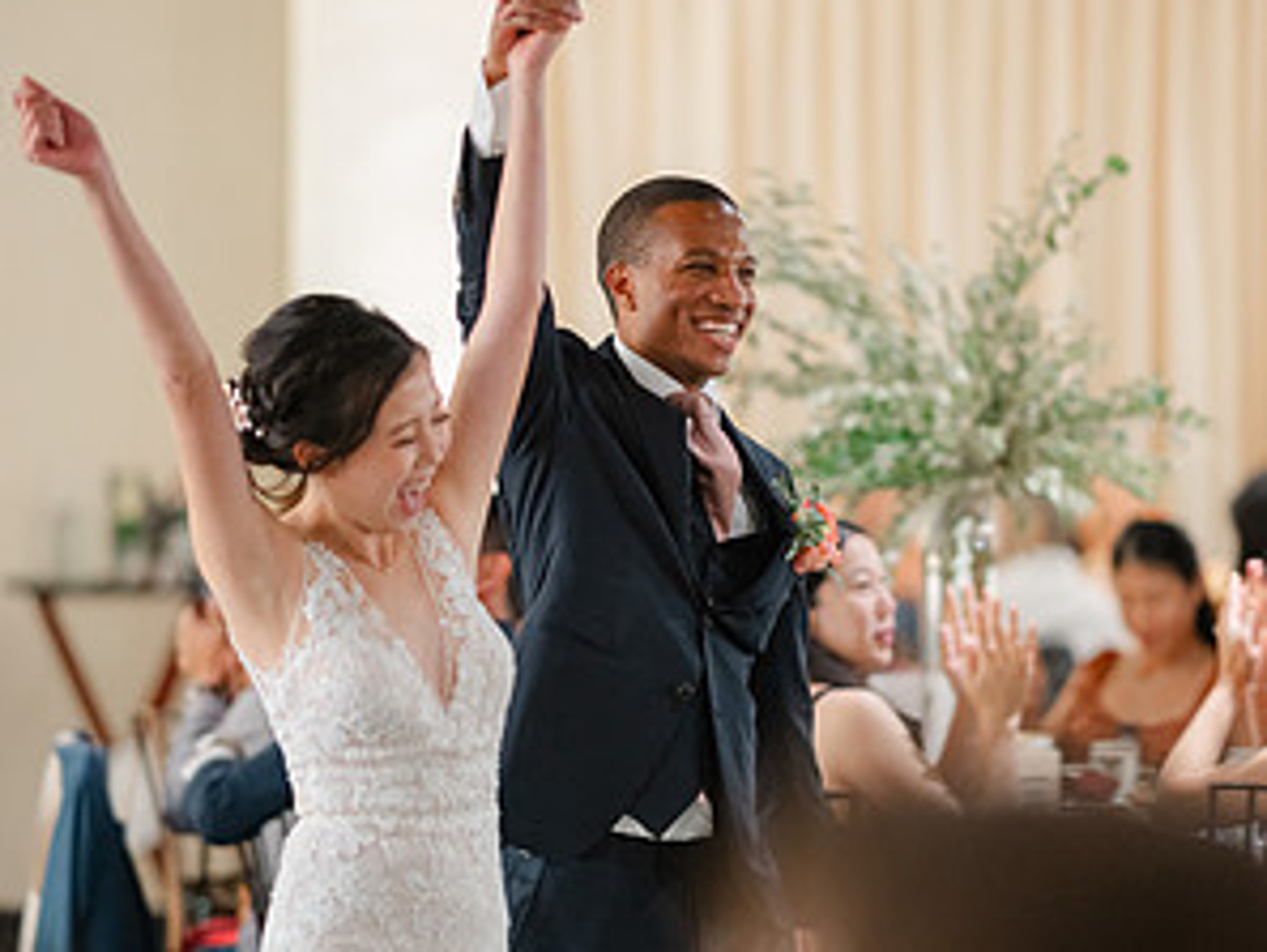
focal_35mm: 153
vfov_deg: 9.7
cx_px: 636
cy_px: 581
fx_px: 5602
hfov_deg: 12.9
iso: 560
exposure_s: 1/200
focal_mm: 105
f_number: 1.4
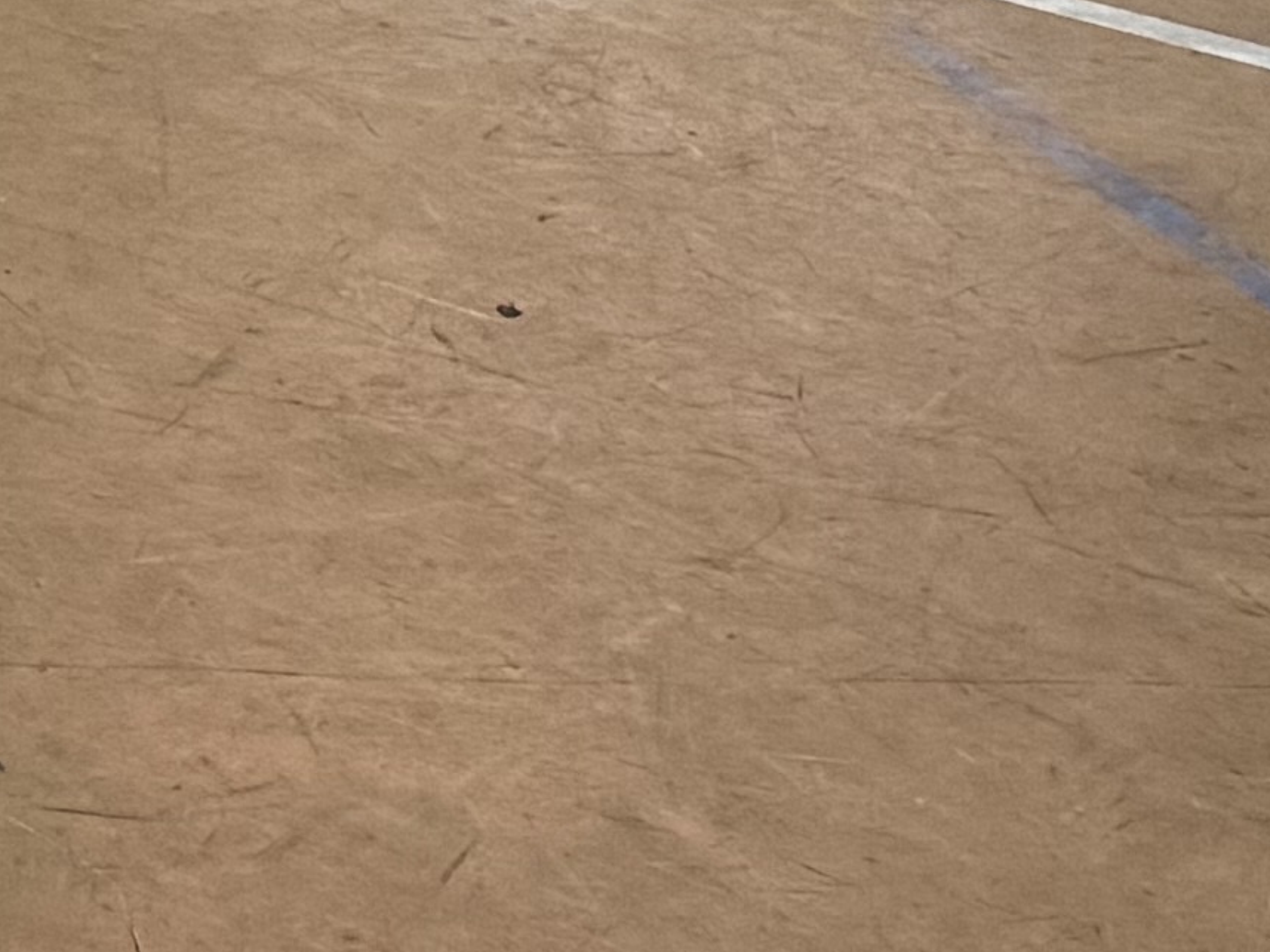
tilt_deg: -22.8
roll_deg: -0.3
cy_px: -415
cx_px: -928
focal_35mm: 160
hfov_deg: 11.5
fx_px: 5871
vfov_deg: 9.1
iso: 250
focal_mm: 6.76
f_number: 1.78
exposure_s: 1/60
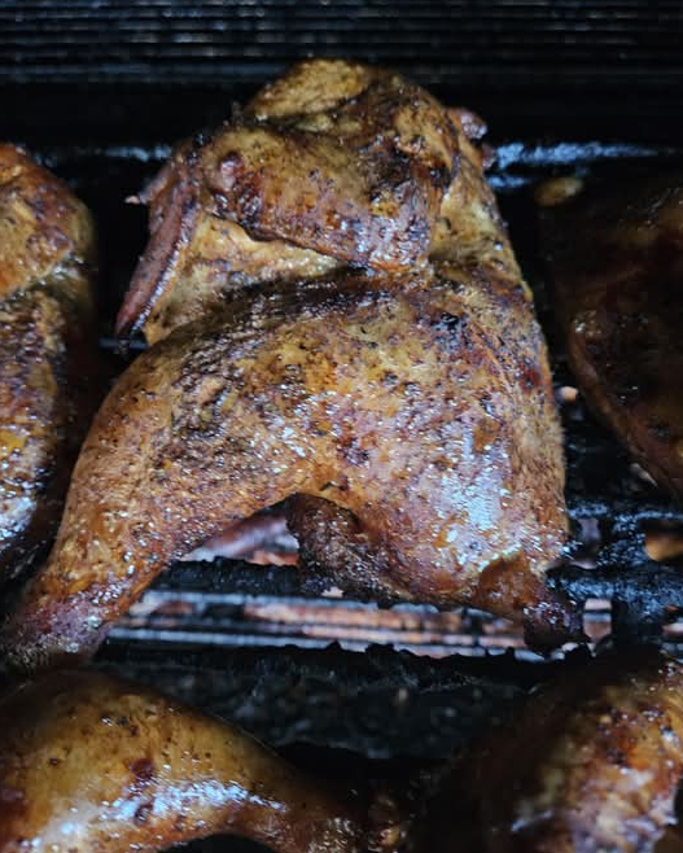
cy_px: 425
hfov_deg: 56.8
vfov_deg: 68.1
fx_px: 631
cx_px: 351
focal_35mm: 25
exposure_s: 1/24
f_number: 1.8
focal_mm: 5.4
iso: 800
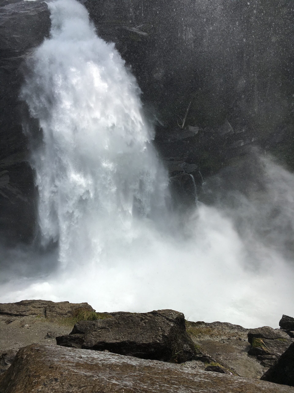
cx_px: 147
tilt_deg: -2.3
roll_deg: +1.8
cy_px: 196
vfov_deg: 61.7
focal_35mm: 29
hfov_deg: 48.2
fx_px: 328
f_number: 2.2
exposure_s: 1/1832
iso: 25
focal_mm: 4.15
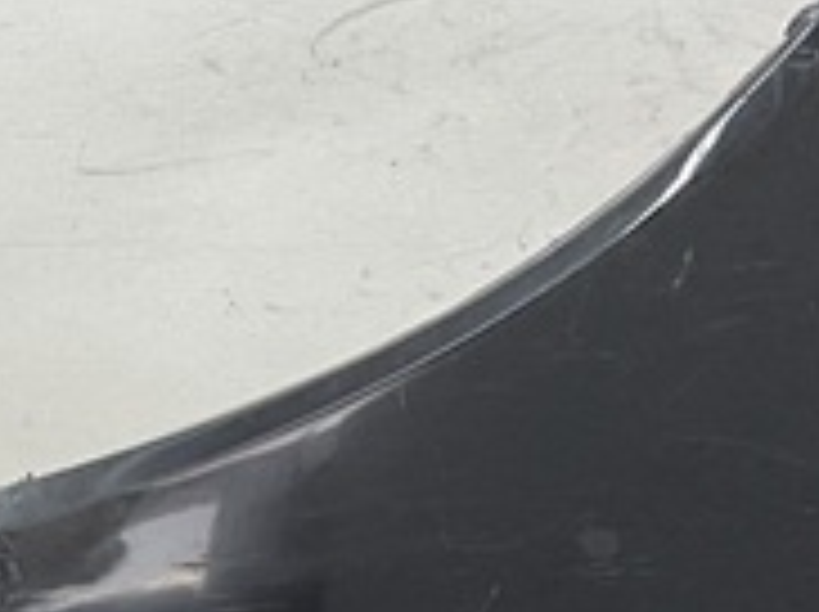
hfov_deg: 11.6
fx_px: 3804
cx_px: -490
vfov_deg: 8.8
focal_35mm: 161
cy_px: 1102
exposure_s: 1/120
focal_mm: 3
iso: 32
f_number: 1.8
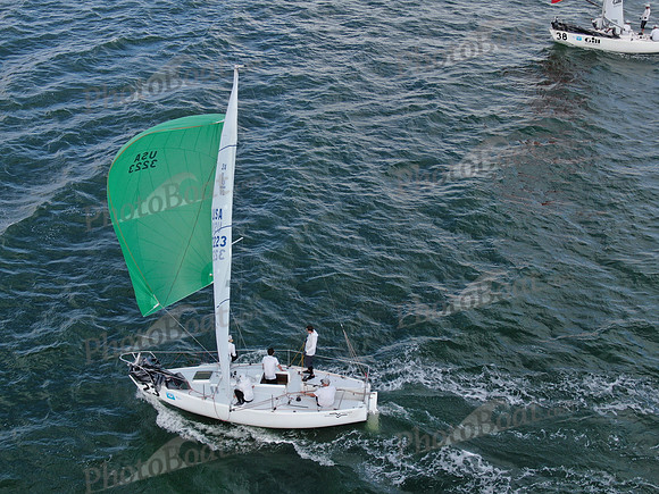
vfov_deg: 30.3
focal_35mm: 48
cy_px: 247
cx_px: 330
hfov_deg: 39.7
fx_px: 914
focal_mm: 8.6
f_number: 3.8
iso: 100
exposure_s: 1/400
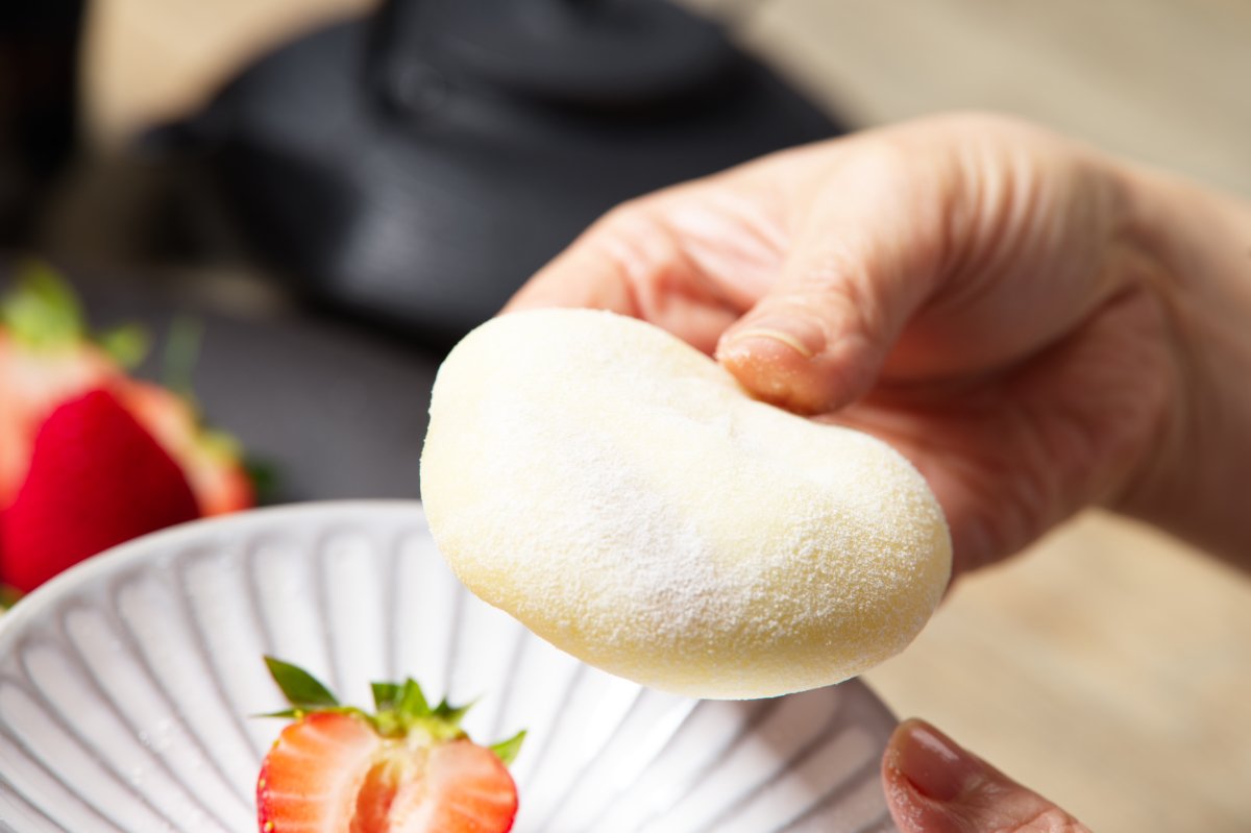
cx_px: 626
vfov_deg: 13.0
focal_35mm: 105
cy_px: 416
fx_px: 3647
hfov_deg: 19.5
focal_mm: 105
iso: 100
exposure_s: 1/80
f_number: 6.3
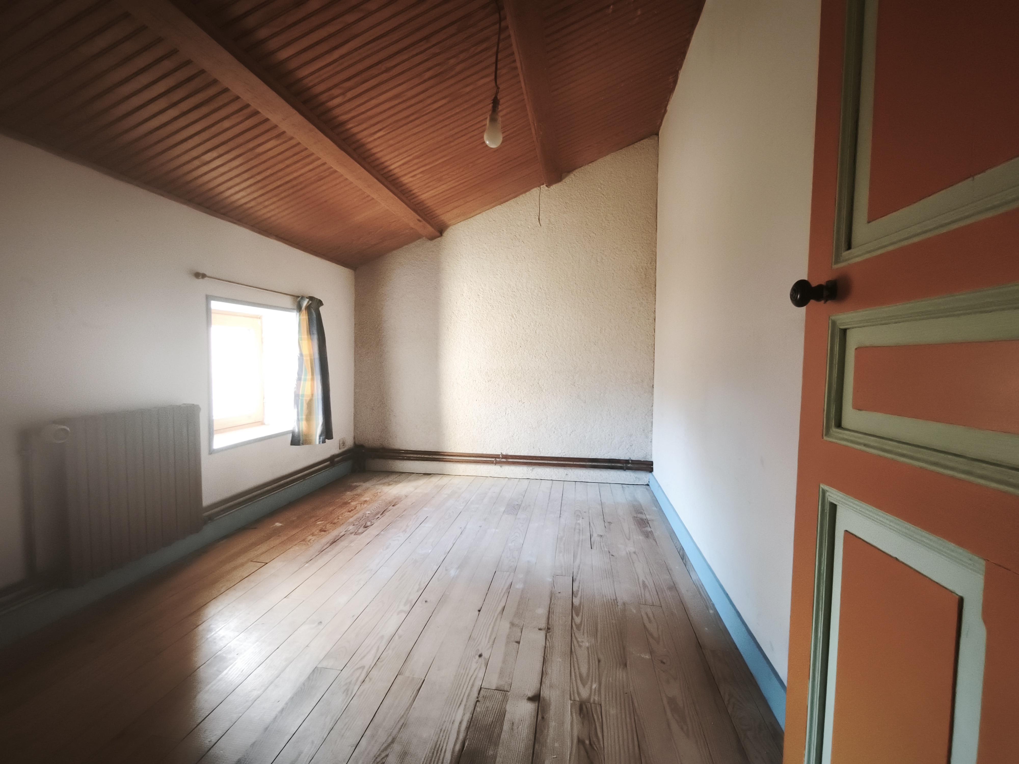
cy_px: 382
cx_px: 510
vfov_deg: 81.7
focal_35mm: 15
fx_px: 442
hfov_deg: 98.2
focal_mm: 1.91
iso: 160
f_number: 2.2
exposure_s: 1/4
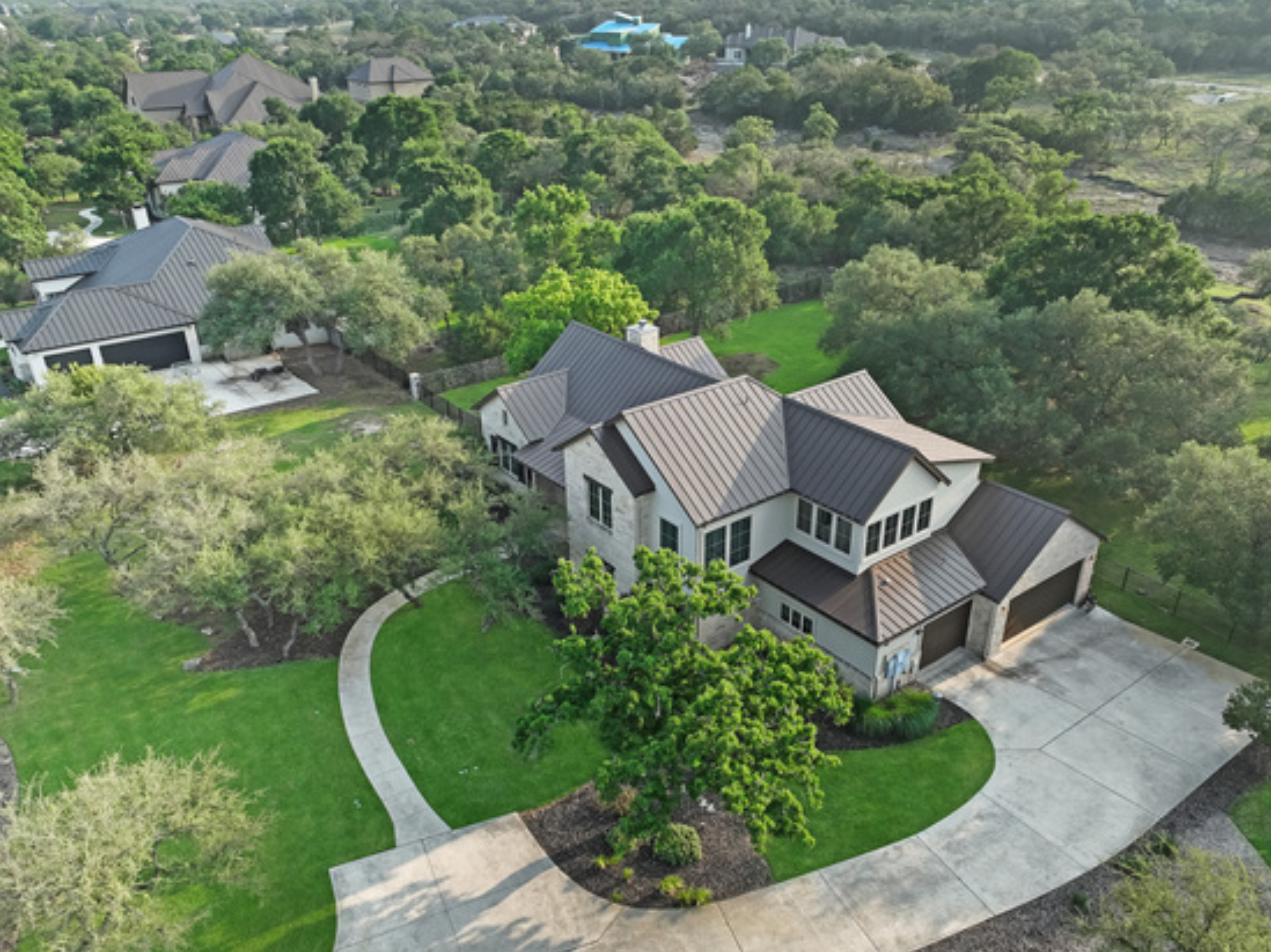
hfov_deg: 63.5
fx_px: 1027
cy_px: 544
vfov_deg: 49.5
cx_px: 662
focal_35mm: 28
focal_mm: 12.29
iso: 120
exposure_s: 1/1000
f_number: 2.8
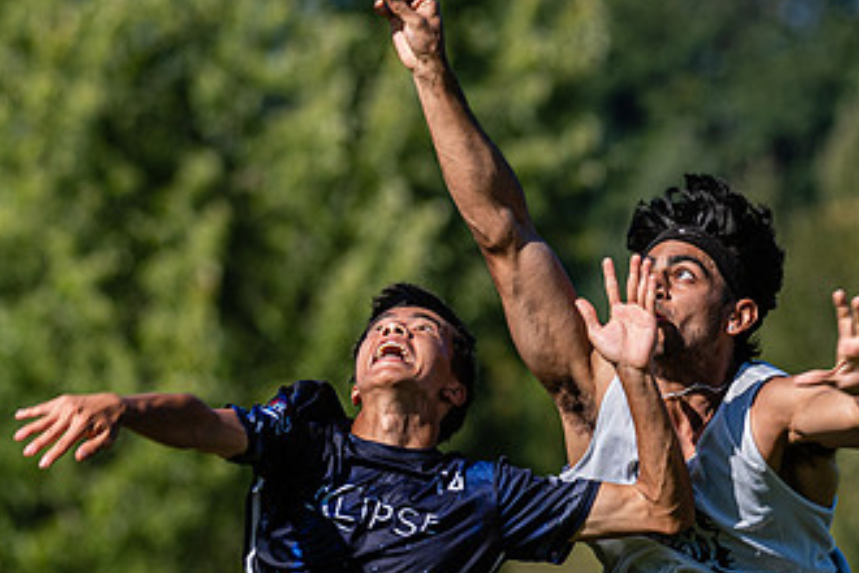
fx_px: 12598
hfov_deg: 3.9
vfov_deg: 2.6
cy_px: 384
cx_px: 633
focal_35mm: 528
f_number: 4
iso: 125
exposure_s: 1/1000
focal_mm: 200
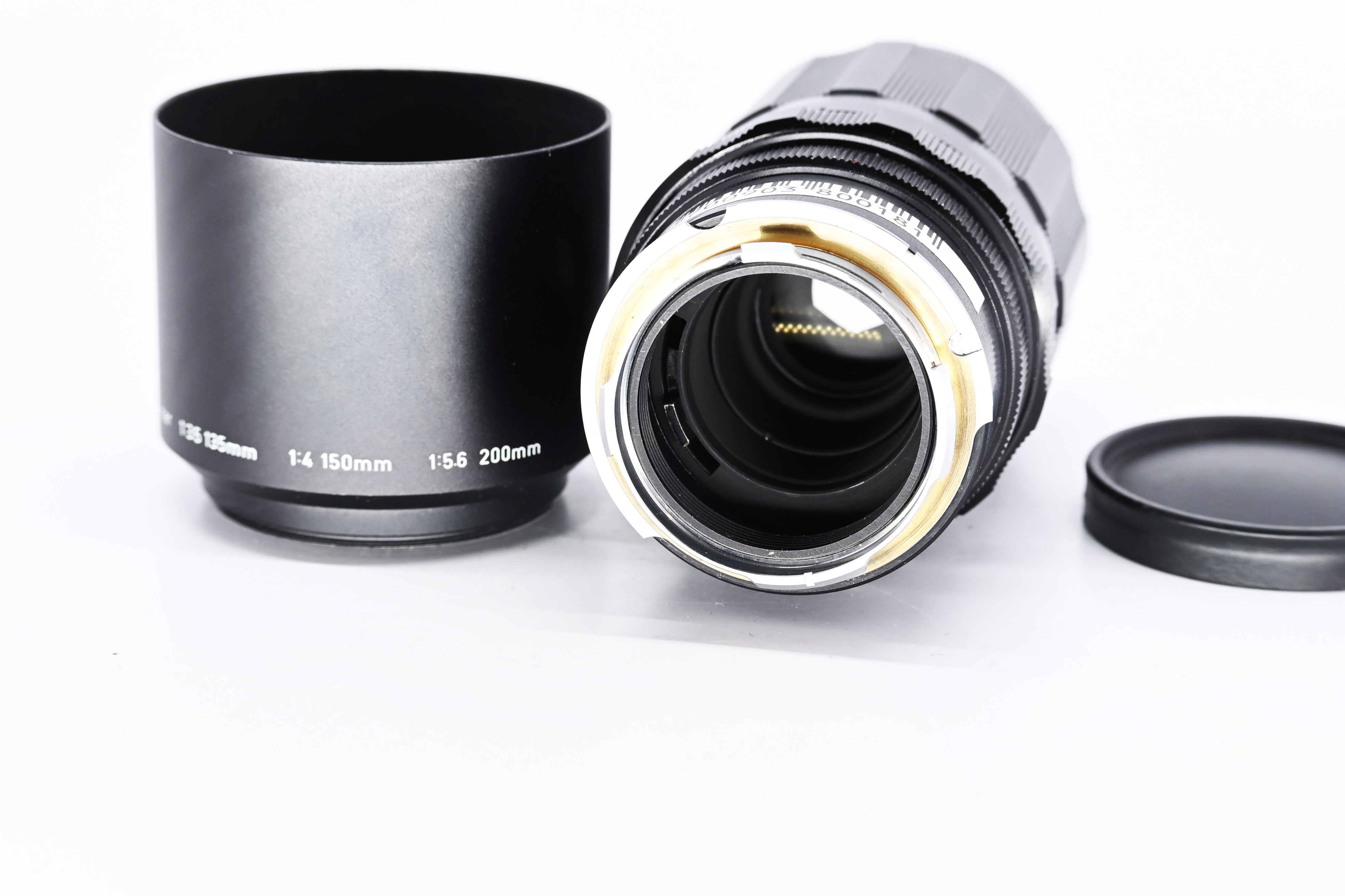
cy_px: 448
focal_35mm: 87
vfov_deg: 15.7
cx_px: 672
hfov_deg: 23.4
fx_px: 3250
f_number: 9
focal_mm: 58
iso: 500
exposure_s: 1/160
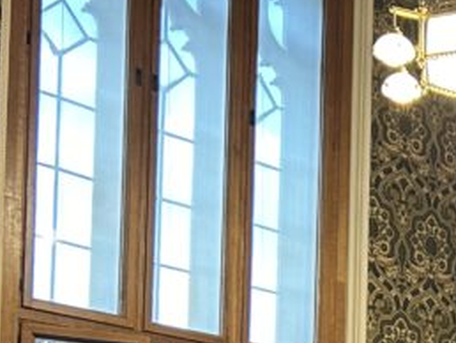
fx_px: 1358
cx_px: 714
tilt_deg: +2.3
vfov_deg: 13.3
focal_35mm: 103
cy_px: 568
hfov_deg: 17.0
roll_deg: -1.2
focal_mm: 5.7
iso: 400
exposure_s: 1/50
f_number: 1.5
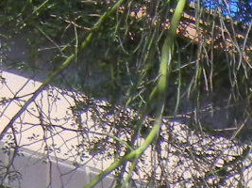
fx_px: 1674
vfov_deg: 5.8
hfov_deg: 8.3
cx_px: 431
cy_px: 670
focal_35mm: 230
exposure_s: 1/1241
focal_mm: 5.4
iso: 160
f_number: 3.5
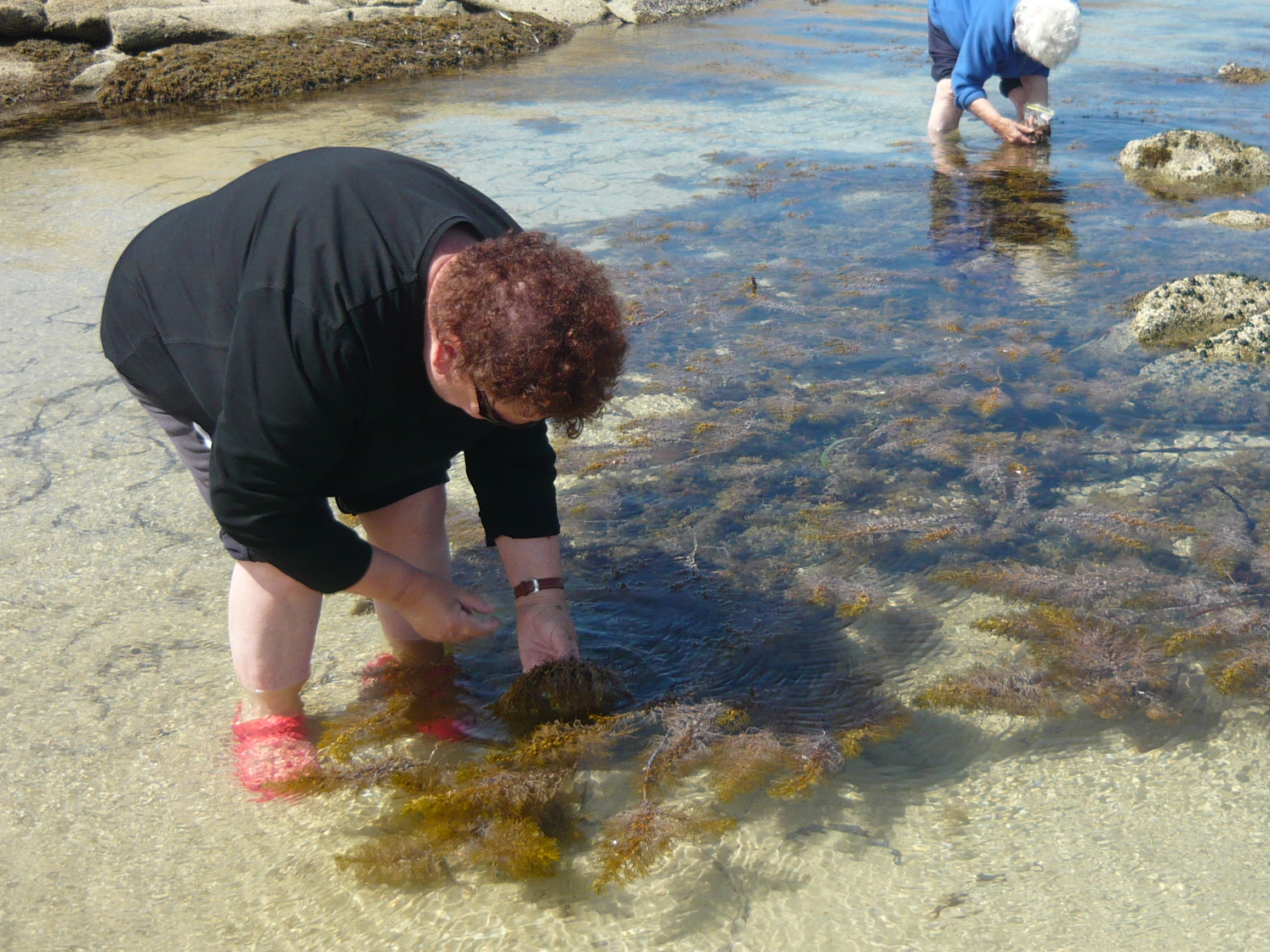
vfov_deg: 30.1
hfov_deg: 39.6
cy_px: 332
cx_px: 703
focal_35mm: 48
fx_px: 1761
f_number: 8
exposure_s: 1/160
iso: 100
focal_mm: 5.5
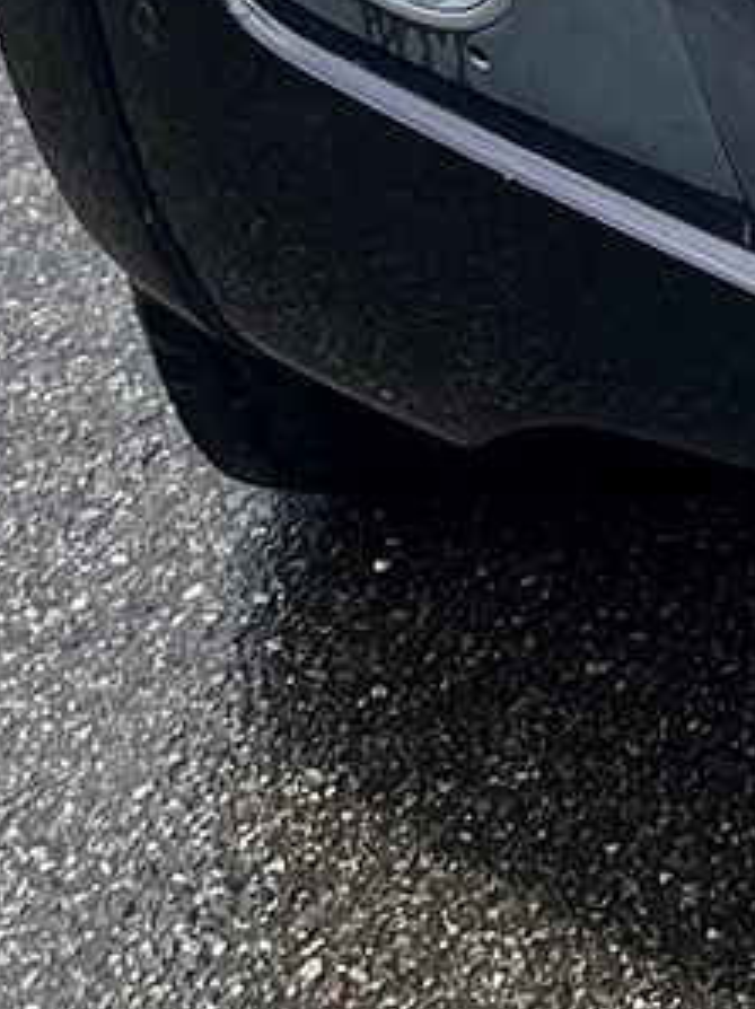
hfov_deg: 7.6
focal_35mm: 176
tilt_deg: -12.2
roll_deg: +0.0
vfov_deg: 9.7
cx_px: 2079
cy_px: -1537
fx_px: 5126
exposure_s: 1/2463
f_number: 1.6
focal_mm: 5.1
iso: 50
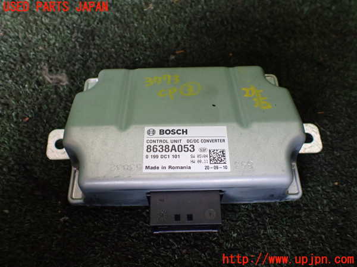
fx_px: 309
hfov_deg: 60.0
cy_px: 134
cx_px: 178
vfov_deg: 46.8
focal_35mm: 30
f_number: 2.3
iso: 400
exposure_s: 1/125
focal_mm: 5.4
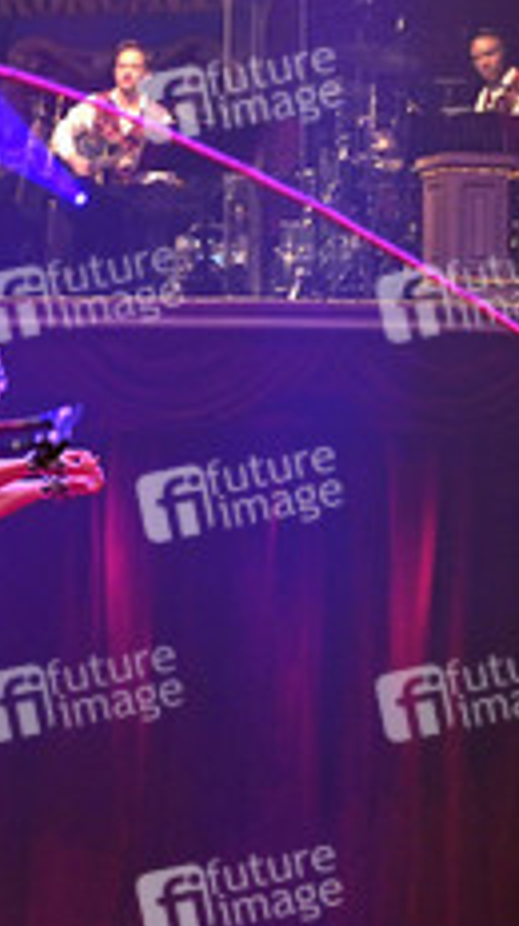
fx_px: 2552
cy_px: 395
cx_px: -265
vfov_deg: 20.6
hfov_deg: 11.1
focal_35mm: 104
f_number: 2.8
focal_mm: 51
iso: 1000
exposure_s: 1/500
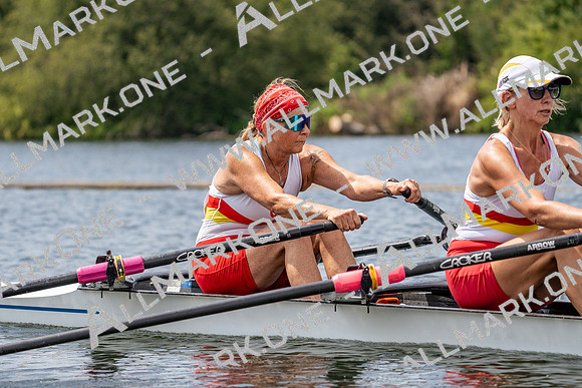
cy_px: 194
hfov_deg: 9.6
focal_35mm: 214
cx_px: 291
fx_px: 3460
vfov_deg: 6.4
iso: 200
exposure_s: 1/1600
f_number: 5.6
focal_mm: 214
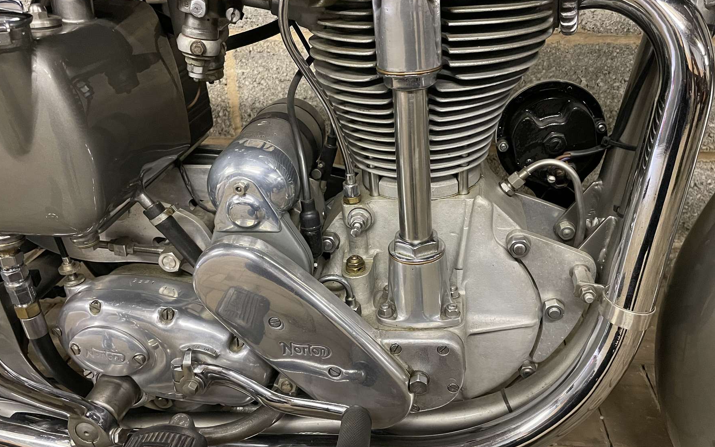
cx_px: 384
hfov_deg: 61.2
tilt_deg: -25.2
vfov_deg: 40.6
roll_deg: +1.0
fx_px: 604
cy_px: 213
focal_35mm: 31
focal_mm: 4.2
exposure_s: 1/33
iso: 640
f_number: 1.6
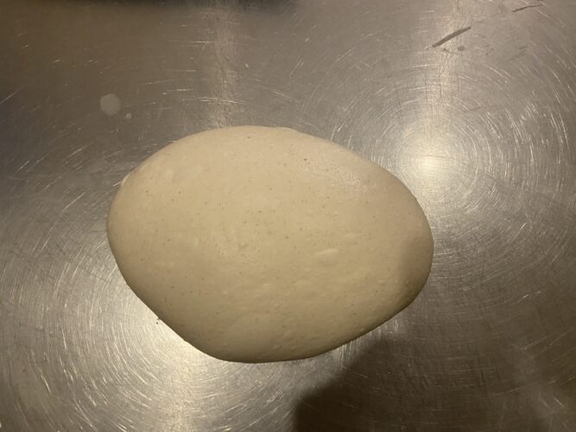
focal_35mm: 26
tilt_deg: -81.5
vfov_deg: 53.0
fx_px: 433
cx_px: 288
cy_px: 216
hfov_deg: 67.3
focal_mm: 4.25
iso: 320
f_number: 1.8
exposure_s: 1/50
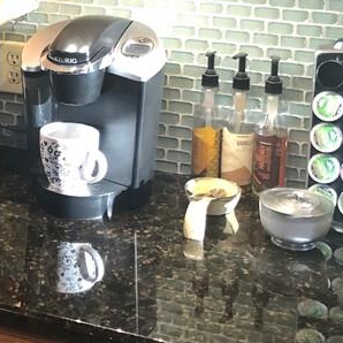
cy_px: 39
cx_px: -26
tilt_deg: -12.1
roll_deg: +0.8
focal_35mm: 85
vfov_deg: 20.0
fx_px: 953
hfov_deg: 19.6
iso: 50
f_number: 1.8
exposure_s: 1/15
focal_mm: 4
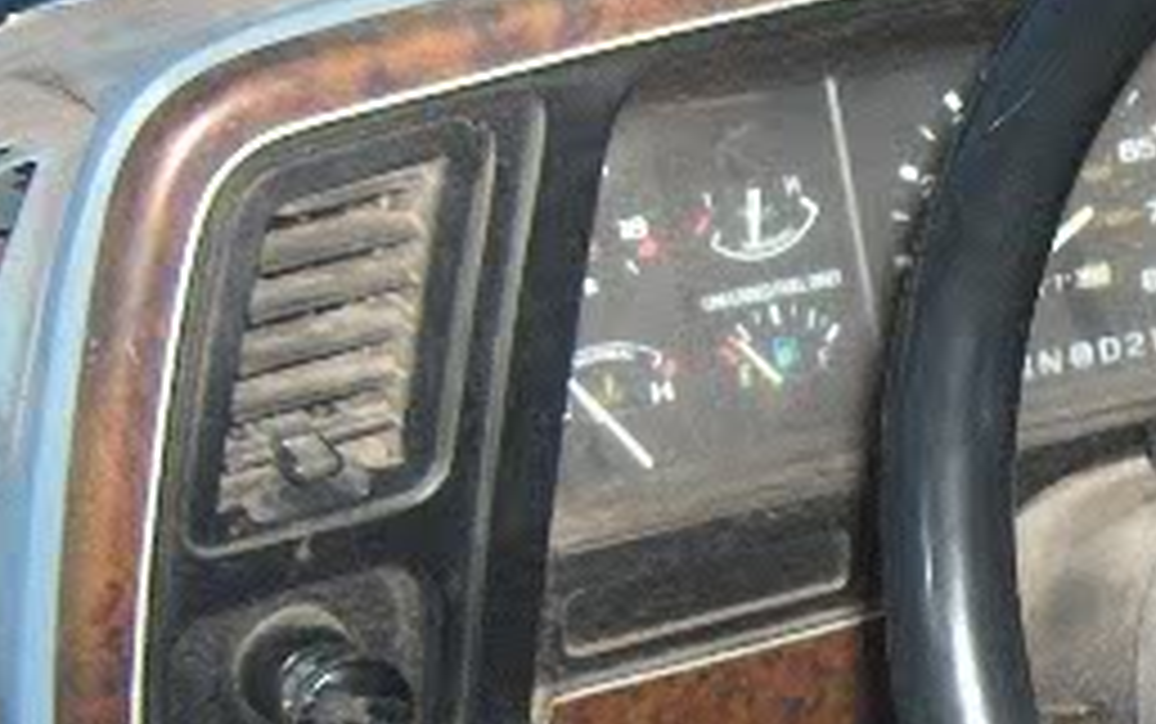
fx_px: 3247
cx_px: 1358
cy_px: 697
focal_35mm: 103
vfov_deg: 12.6
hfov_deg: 19.1
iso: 100
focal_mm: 8
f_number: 2.8
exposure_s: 1/60
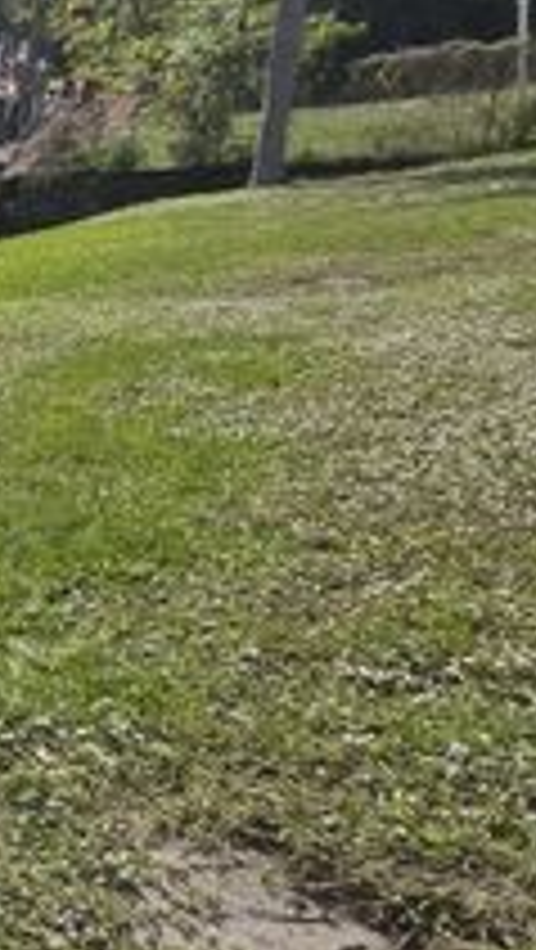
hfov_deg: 16.2
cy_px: 311
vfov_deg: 46.5
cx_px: -680
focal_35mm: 43
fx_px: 1084
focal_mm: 2.2
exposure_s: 1/4847
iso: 50
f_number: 2.2
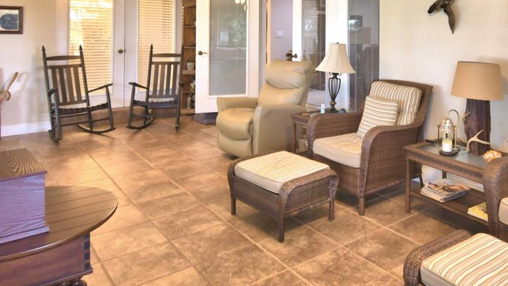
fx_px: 404
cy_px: 31
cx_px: 358
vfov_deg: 36.6
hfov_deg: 61.9
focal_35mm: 30
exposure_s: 1/30
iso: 400
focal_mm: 10
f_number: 4.5
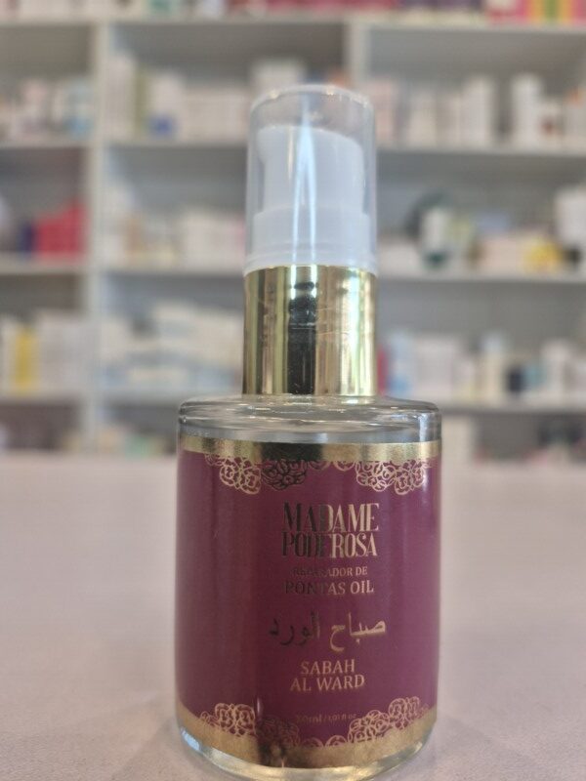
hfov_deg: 58.9
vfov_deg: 73.9
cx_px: 293
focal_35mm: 23
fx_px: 519
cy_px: 390
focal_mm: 5.4
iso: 160
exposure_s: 1/120
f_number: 1.8
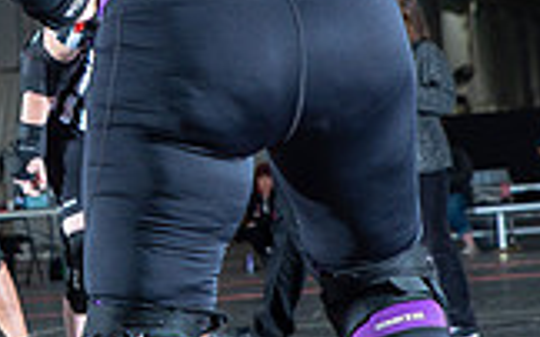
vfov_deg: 5.0
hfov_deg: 7.9
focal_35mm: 263
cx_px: -27
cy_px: 99
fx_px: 3868
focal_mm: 70
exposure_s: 1/160
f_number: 7.1
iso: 800
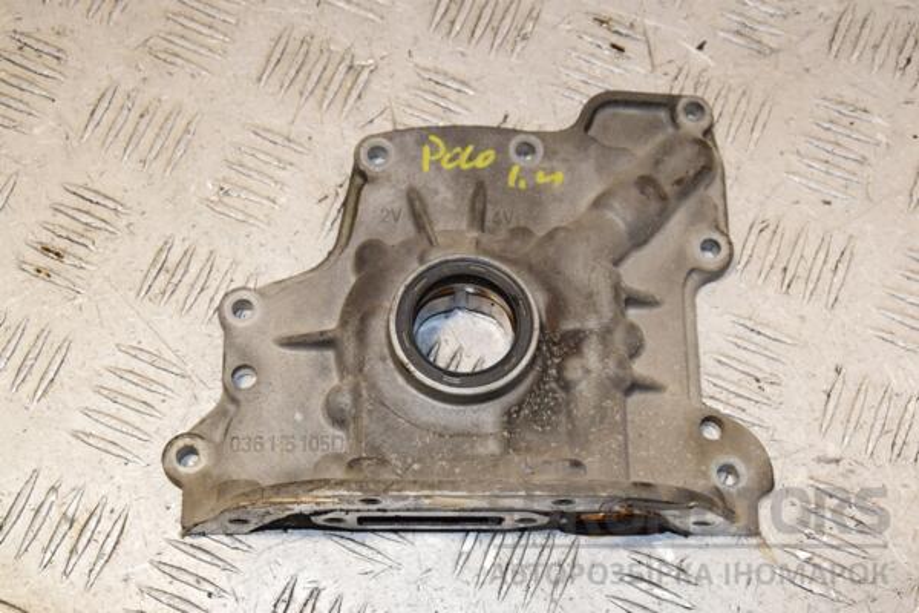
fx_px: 1608
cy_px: 306
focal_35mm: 63
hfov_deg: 31.9
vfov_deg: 21.6
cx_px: 460
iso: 800
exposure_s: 1/200
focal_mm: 42
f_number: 9
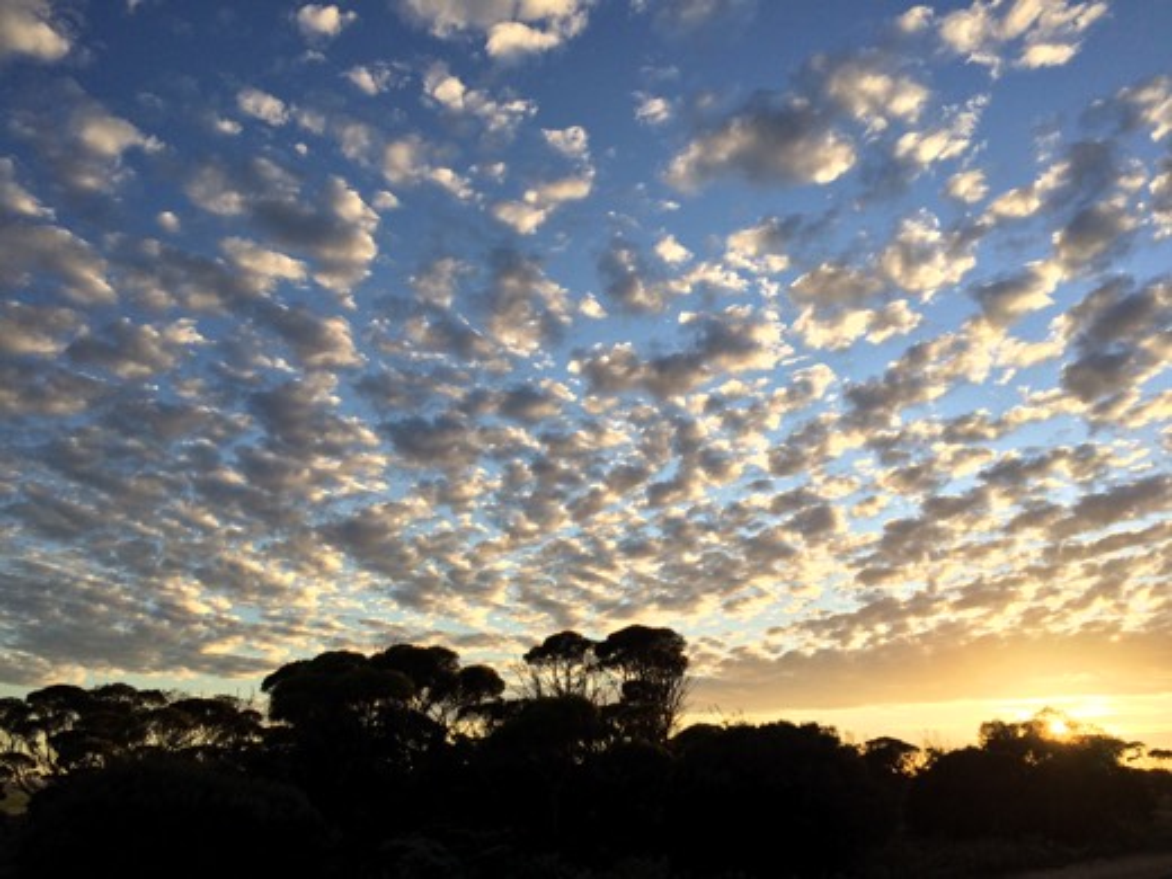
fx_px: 982
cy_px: 440
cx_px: 586
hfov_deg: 61.7
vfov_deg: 48.2
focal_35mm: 29
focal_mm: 4.15
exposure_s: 1/1282
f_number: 2.2
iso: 32
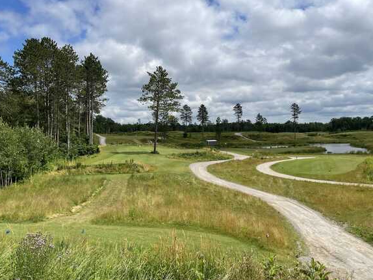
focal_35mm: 29
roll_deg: +2.0
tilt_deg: -0.8
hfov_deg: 61.7
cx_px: 179
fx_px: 312
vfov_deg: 48.2
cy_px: 133
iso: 32
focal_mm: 4.2
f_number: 1.6
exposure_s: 1/6494
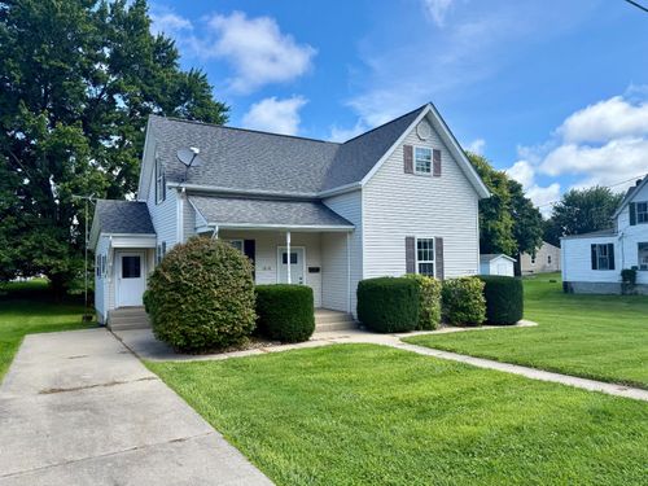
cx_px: 324
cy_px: 243
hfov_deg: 71.6
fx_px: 449
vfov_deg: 56.8
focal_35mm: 24
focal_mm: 6.76
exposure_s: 1/2525
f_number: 1.78
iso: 80
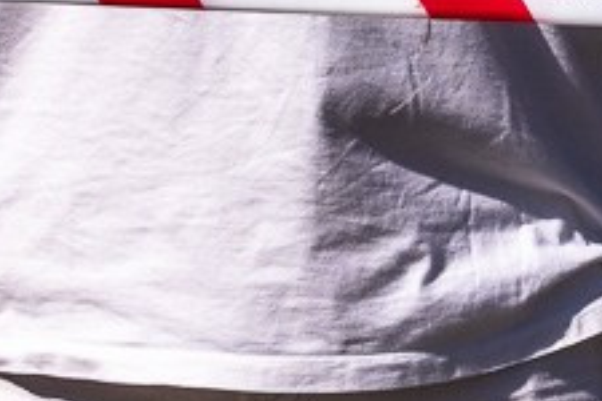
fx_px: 13343
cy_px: -453
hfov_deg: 2.6
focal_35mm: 798
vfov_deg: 1.7
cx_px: -238
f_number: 8
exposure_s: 1/2500
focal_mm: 140
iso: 250
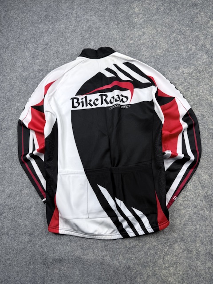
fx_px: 197
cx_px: 106
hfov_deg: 56.8
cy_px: 142
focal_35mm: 24
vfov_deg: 71.6
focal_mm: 6.76
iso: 64
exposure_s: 1/100
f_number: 1.78
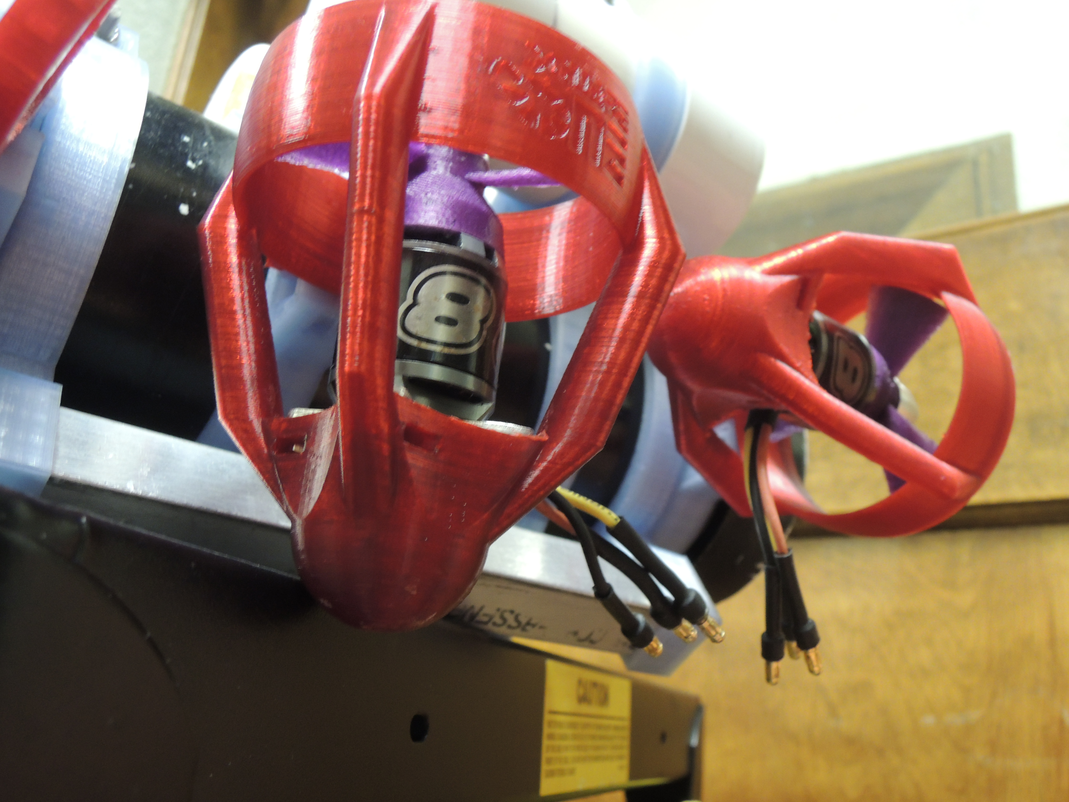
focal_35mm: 31
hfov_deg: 58.4
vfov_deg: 45.4
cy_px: 401
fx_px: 957
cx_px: 534
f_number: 3
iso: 450
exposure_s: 1/8
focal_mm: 5.5
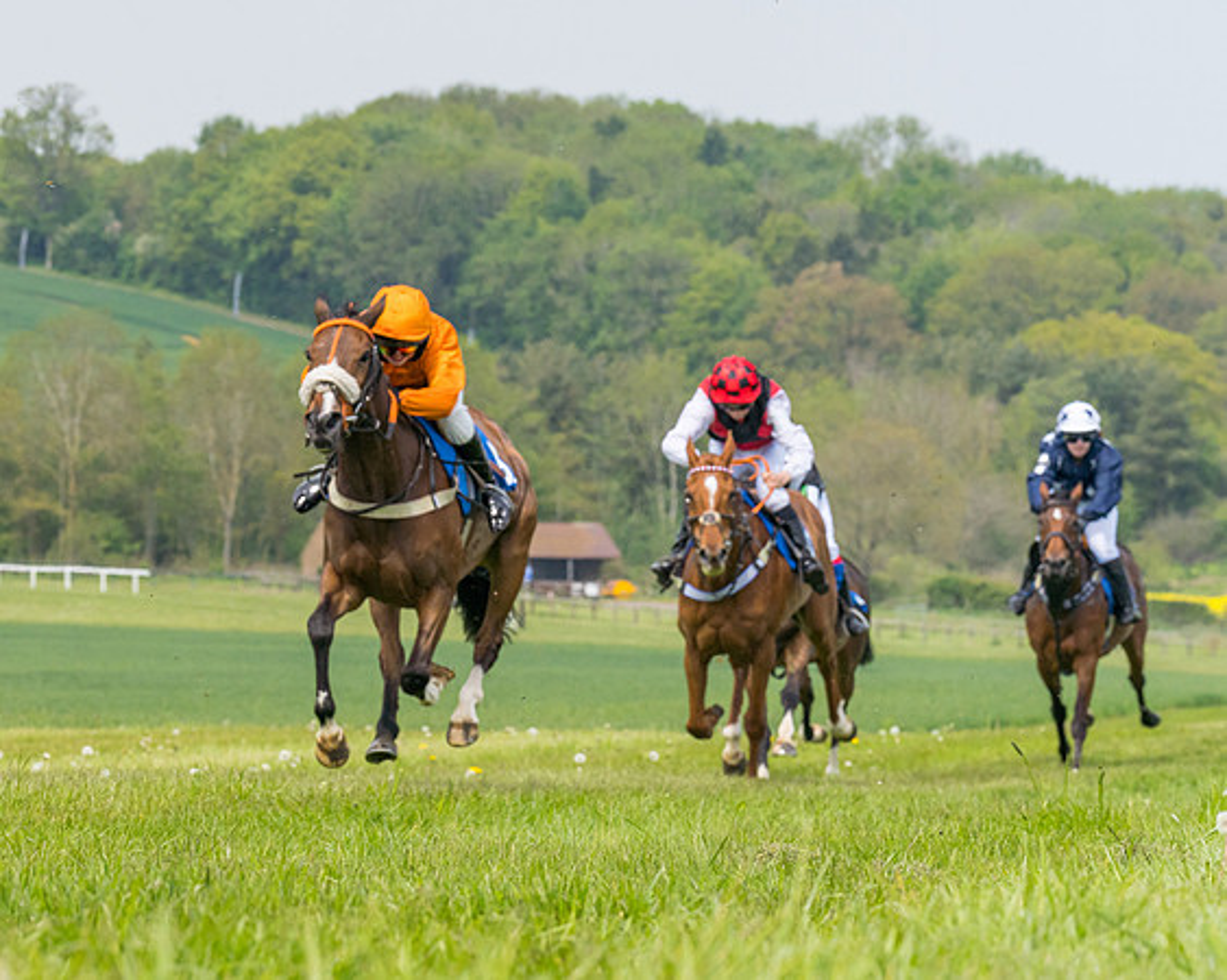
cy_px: 229
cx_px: 99
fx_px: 8460
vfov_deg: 6.6
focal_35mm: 233
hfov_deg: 8.3
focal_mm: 135
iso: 400
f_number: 9
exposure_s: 1/2000
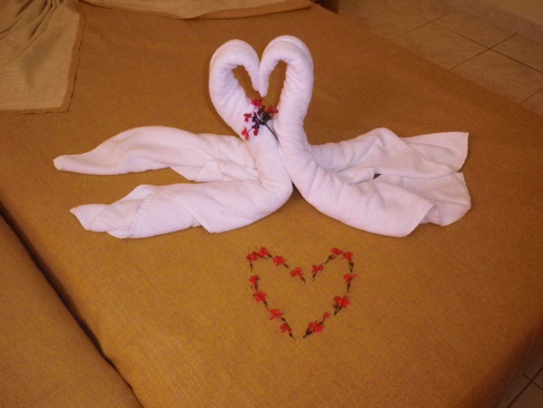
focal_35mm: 34
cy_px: 204
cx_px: 272
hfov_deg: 54.0
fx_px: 533
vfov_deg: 41.8
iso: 800
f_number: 3.5
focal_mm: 6.1
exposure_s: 1/50
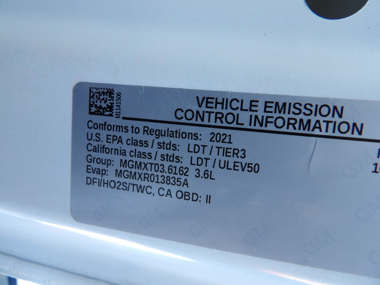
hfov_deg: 71.6
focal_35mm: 24
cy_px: 142
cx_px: 190
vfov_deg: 56.8
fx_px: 263
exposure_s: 1/33
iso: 121
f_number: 3.2
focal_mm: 4.3
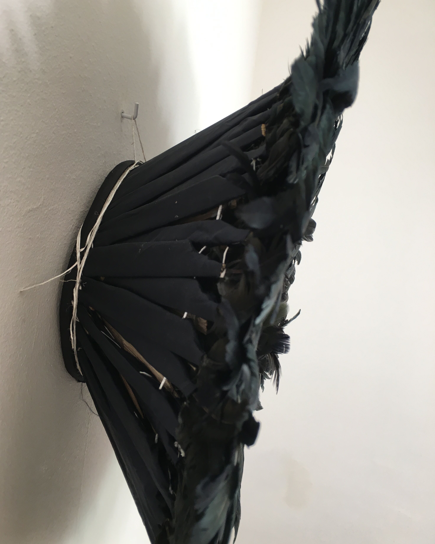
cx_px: 216
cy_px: 267
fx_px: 499
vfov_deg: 57.2
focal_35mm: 31
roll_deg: -10.4
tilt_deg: -8.0
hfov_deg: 47.1
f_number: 2.2
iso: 25
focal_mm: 4.15
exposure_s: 1/33
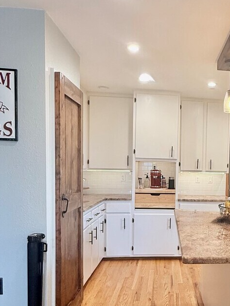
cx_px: 204
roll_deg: -2.1
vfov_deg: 56.3
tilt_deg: -2.0
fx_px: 283
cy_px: 185
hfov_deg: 41.0
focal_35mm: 32
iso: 200
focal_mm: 2.22
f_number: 2.2
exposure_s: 1/120
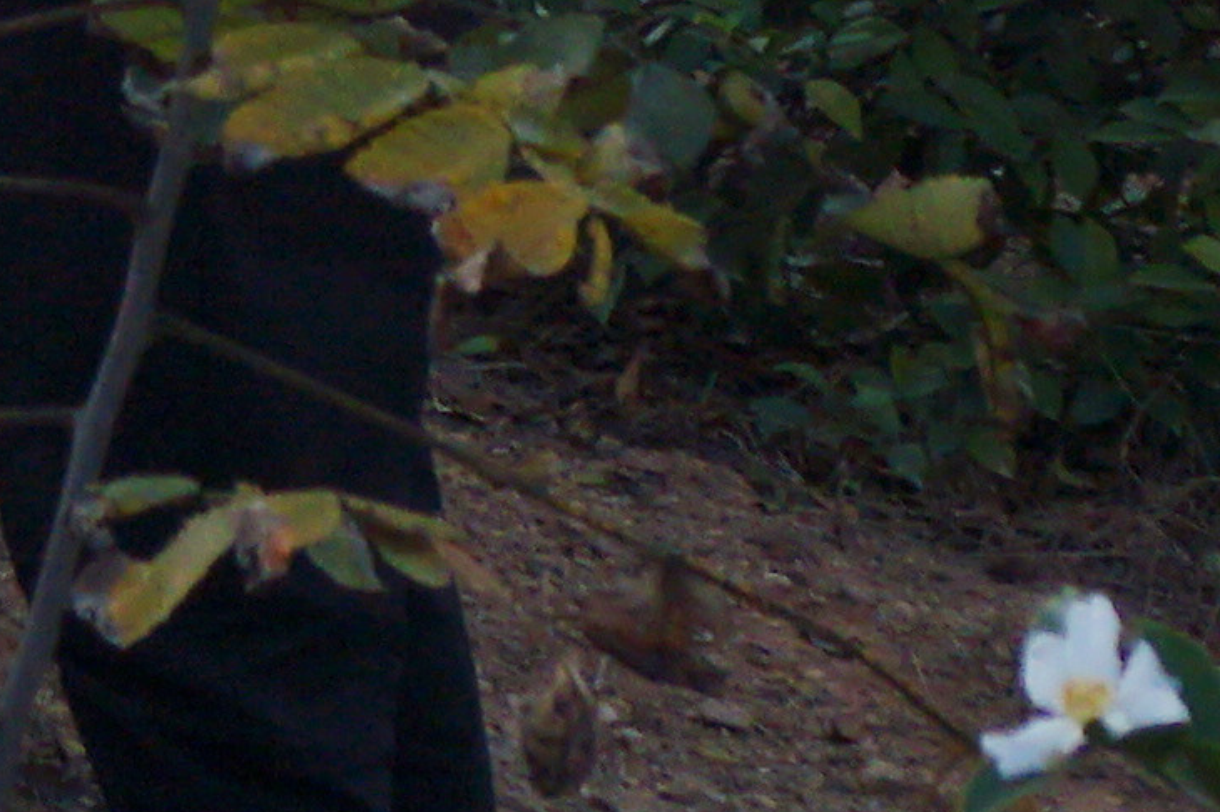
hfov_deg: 7.6
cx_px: -251
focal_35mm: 270
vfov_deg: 5.0
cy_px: -956
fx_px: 9145
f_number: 2.8
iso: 320
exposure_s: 1/1600
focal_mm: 13.1
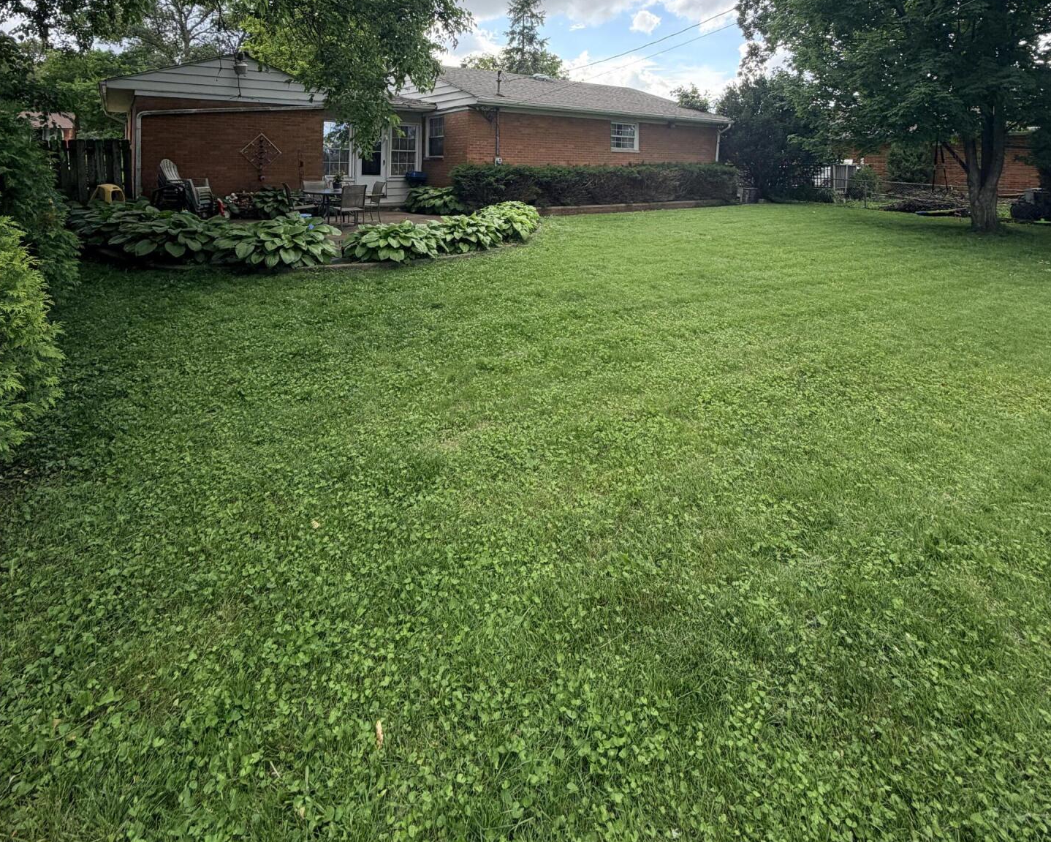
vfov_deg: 64.1
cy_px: 159
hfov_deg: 83.3
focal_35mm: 19
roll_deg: +1.8
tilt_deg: +2.5
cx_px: 527
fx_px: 591
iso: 40
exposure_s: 1/585
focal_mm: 2.22
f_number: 2.2
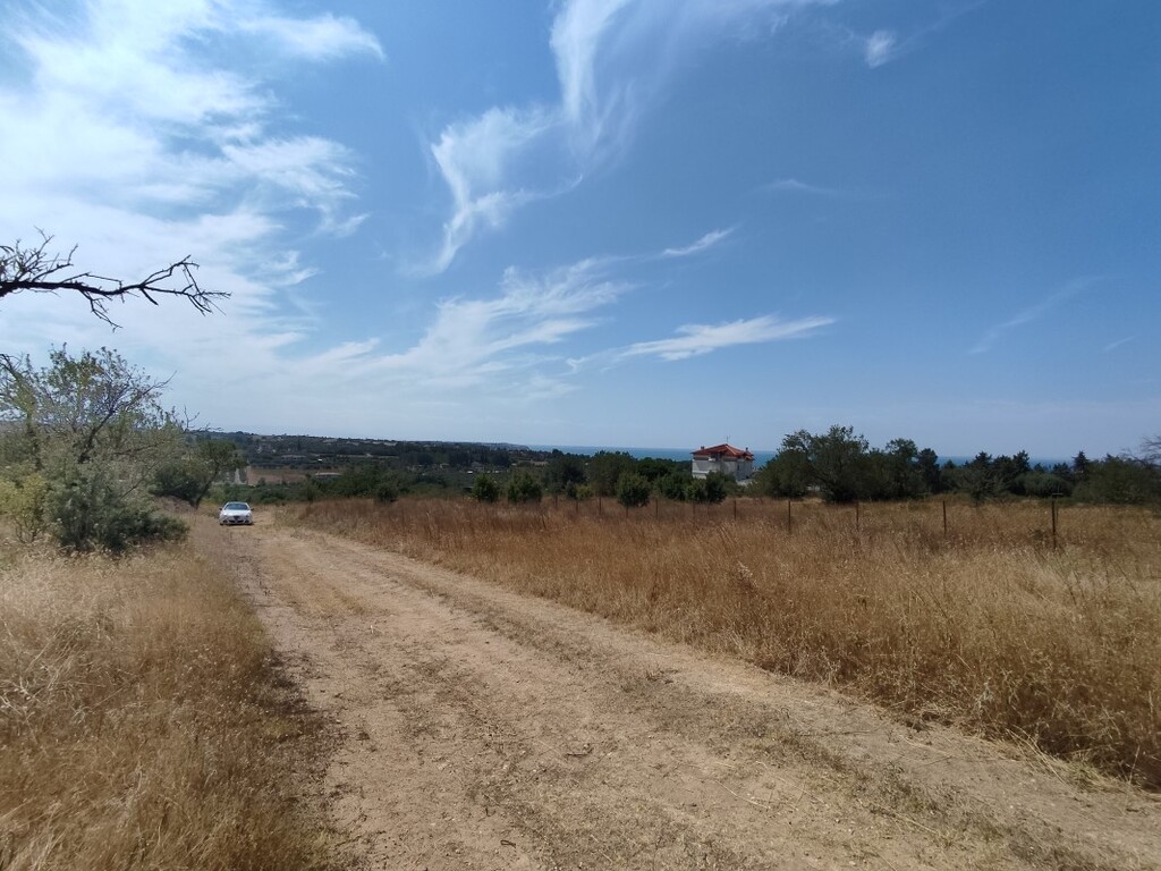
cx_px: 580
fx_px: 503
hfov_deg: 98.2
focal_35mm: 15
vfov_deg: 81.7
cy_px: 436
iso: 50
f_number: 2.2
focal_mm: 1.6
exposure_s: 1/2170
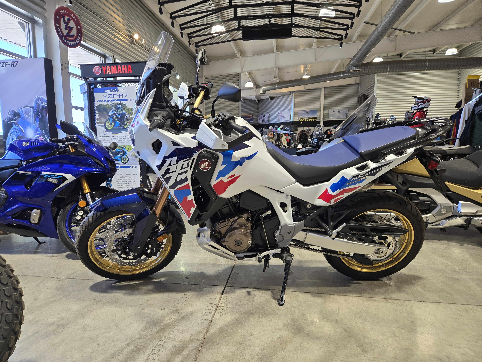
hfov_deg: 73.9
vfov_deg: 58.9
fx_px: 320
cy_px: 181
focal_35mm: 23
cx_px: 241
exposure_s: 1/120
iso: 80
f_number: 1.8
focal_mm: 5.4
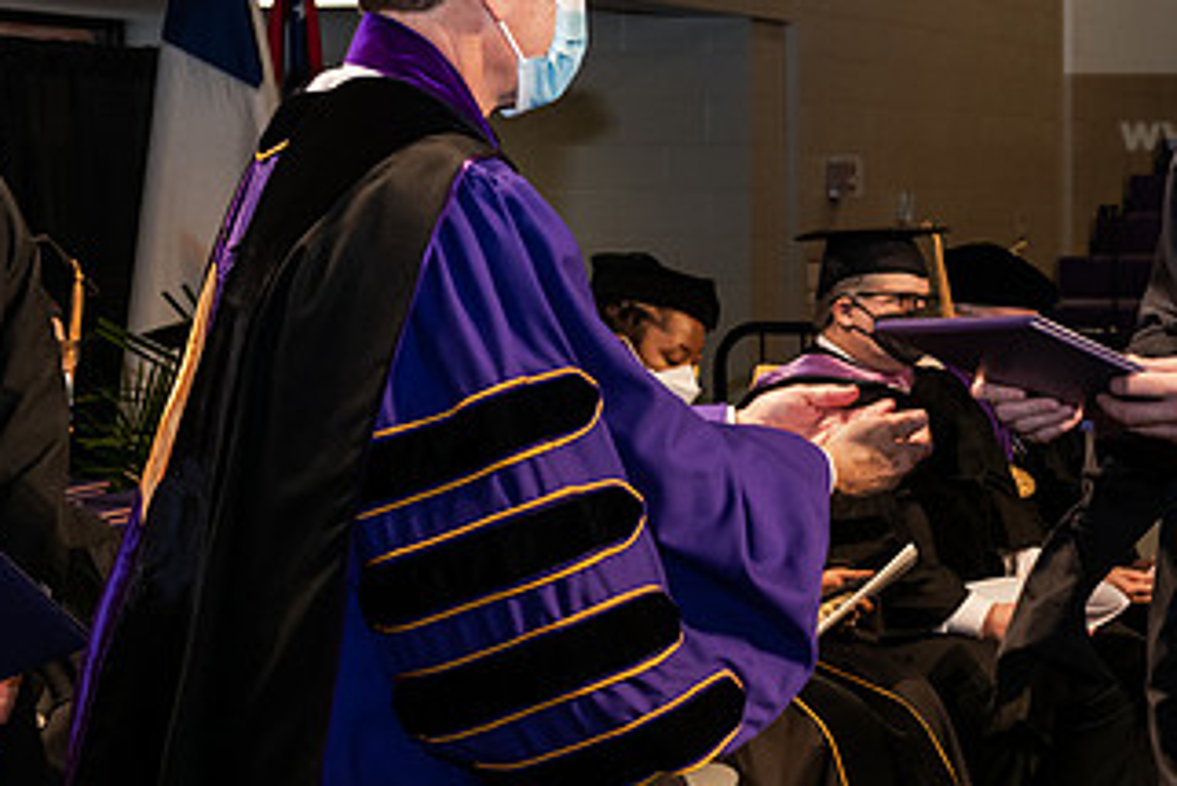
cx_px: 954
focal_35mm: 99
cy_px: 210
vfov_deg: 13.8
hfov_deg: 20.4
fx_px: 3238
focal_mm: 55
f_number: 6.3
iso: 1600
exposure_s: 1/200
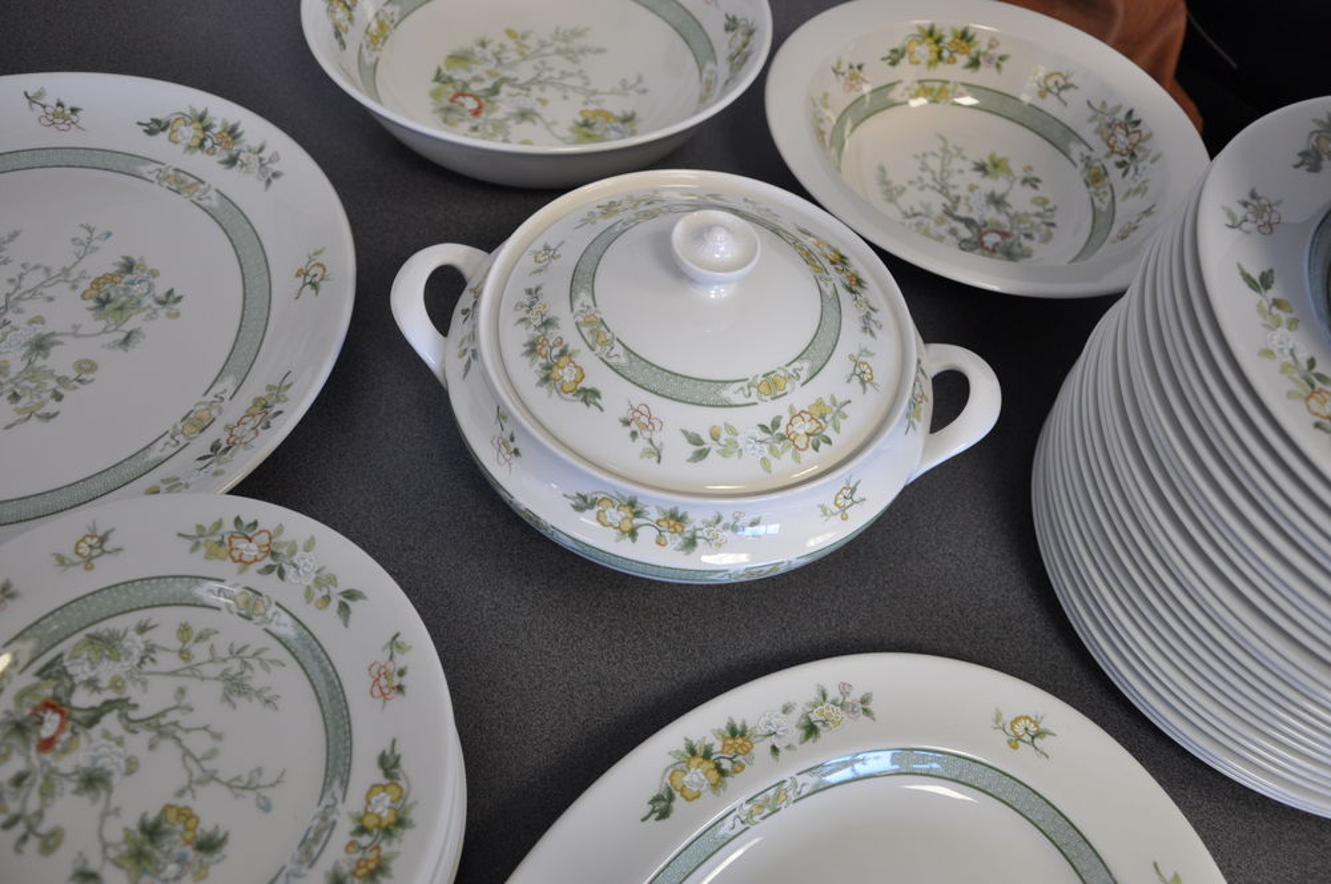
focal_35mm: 32
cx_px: 666
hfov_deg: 59.6
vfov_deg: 41.6
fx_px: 1163
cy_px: 442
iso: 450
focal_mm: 21
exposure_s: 1/60
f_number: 4
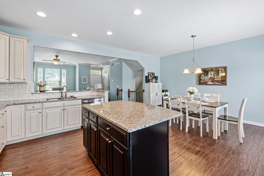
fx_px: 117
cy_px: 88
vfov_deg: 73.7
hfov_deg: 96.7
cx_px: 132
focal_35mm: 16
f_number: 9
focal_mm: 16
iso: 250
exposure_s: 1/5
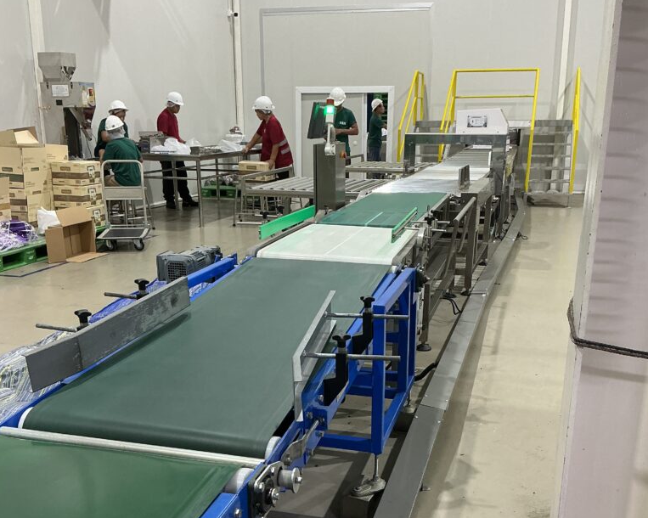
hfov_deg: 47.9
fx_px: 729
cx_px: 324
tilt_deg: -17.0
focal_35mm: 38
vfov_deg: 38.7
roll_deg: +0.3
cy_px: 344
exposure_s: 1/50
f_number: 1.8
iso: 80
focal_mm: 3
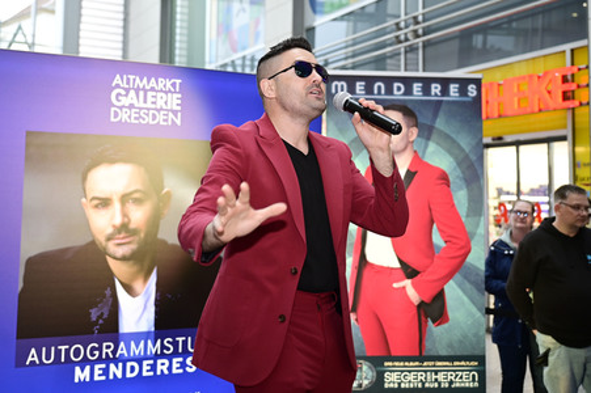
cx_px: 296
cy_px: 196
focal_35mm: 35
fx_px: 574
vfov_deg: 37.8
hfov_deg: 54.5
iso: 640
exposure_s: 1/200
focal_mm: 35
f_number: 2.8
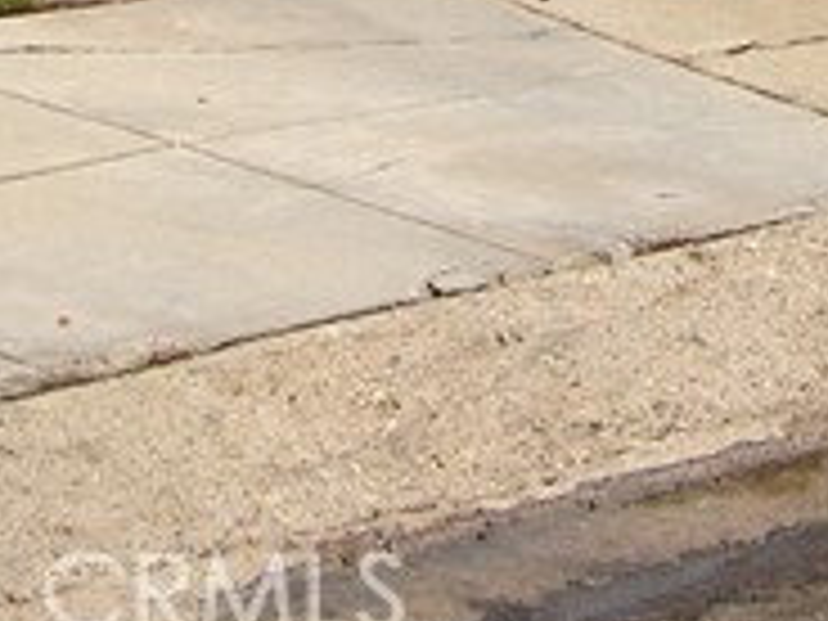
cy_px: -1073
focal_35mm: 217
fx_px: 5191
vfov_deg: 6.4
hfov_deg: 9.1
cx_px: 554
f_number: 4.8
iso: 50
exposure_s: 1/758
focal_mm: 8
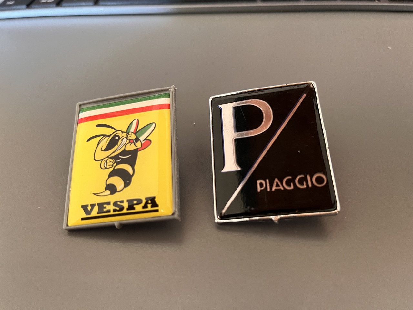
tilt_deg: -44.2
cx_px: 206
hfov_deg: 67.3
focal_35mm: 26
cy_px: 155
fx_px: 310
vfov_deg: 53.1
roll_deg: +3.1
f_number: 1.6
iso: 500
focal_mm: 5.1
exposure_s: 1/60
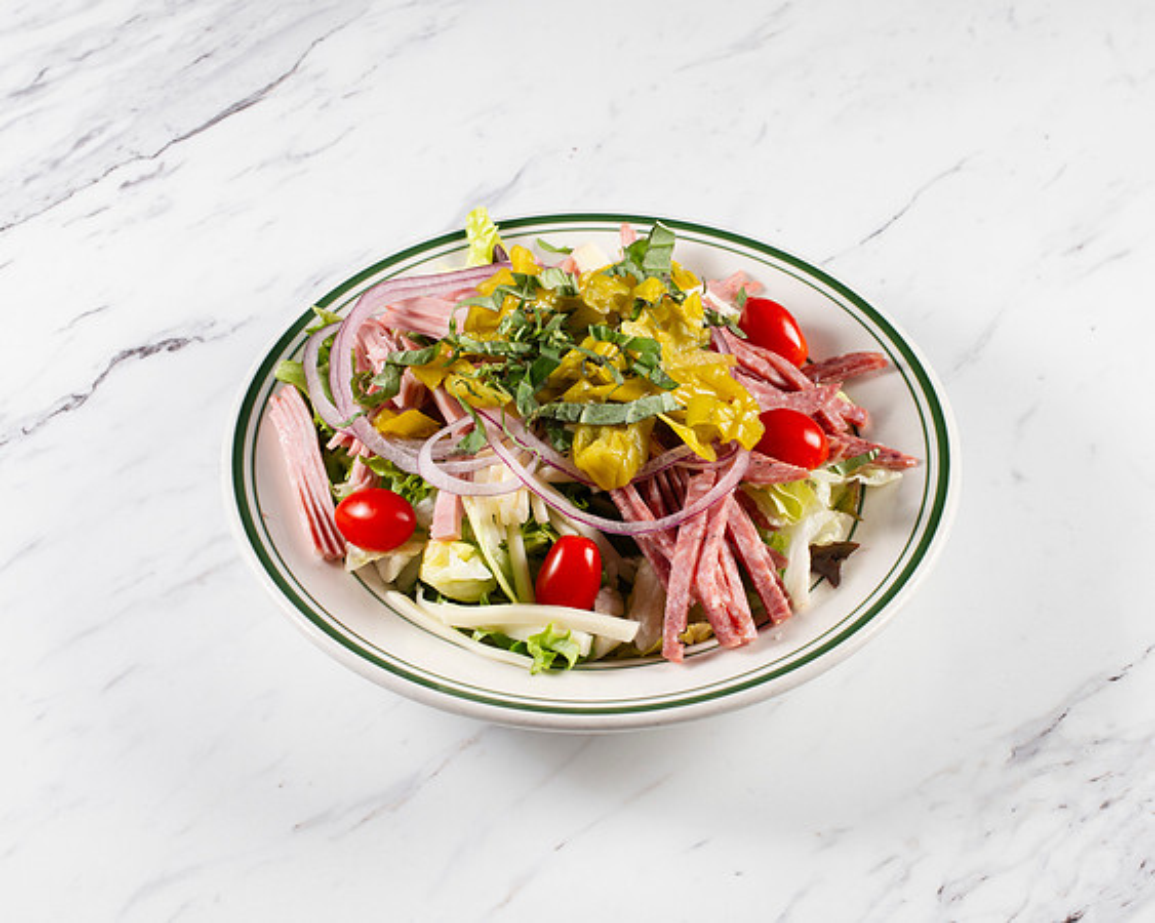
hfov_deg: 26.4
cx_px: 596
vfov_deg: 21.2
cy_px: 486
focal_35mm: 72
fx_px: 2466
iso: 200
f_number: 11
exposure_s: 1/200
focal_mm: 50
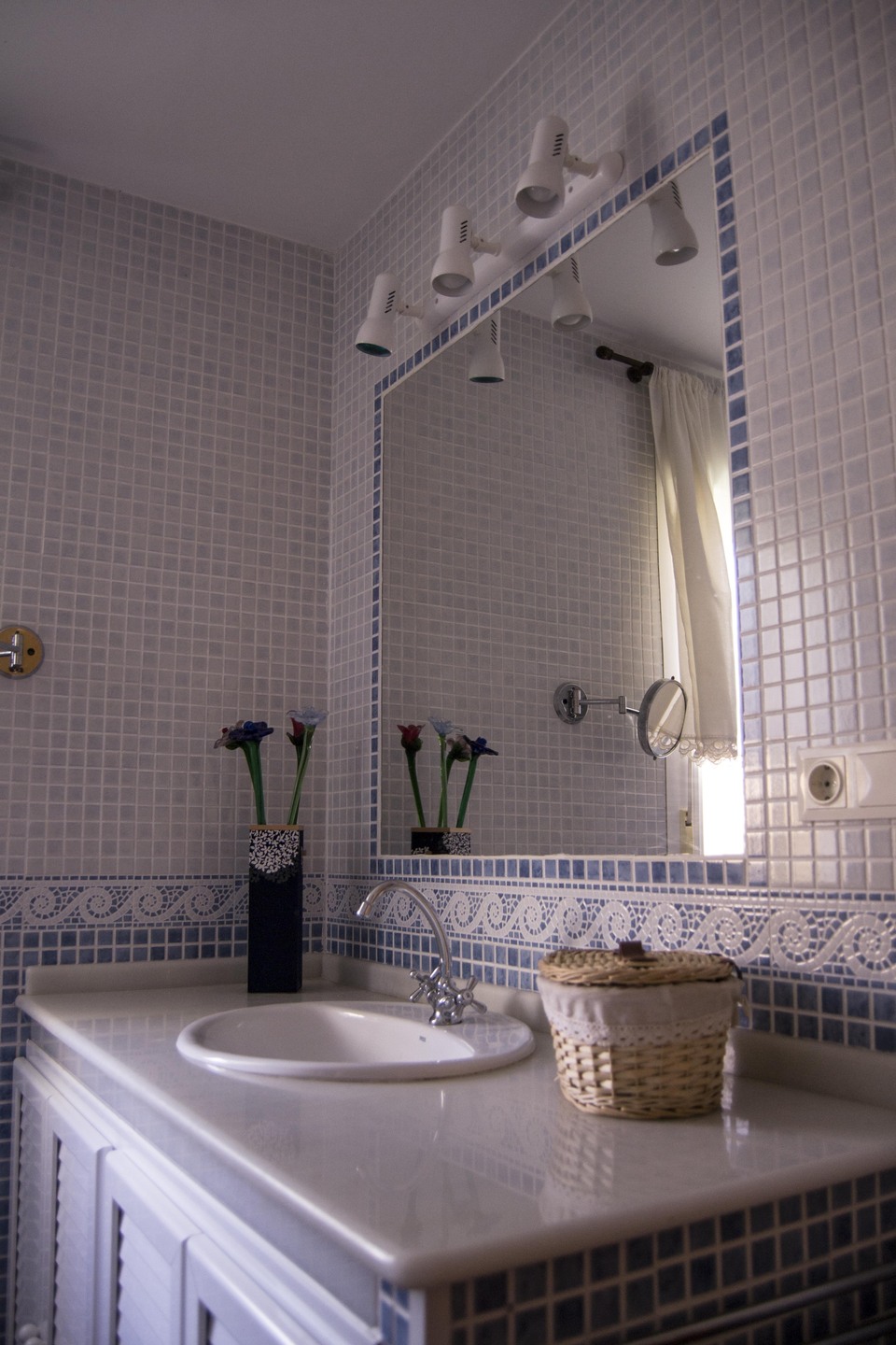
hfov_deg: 47.9
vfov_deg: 67.4
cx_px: 448
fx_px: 1008
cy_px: 672
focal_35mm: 27
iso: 400
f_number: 3.5
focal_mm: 18
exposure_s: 1/40
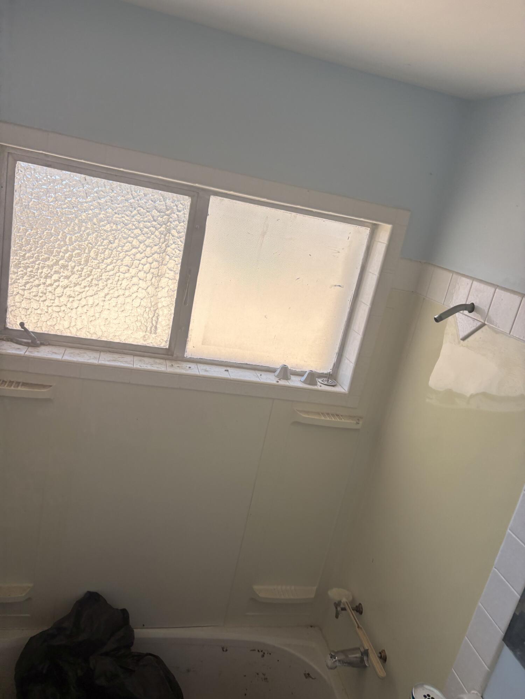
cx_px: 262
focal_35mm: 26
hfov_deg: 53.1
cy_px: 350
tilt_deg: -22.6
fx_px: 526
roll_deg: -8.4
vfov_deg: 67.3
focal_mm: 5.96
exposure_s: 1/256
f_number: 1.6
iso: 40
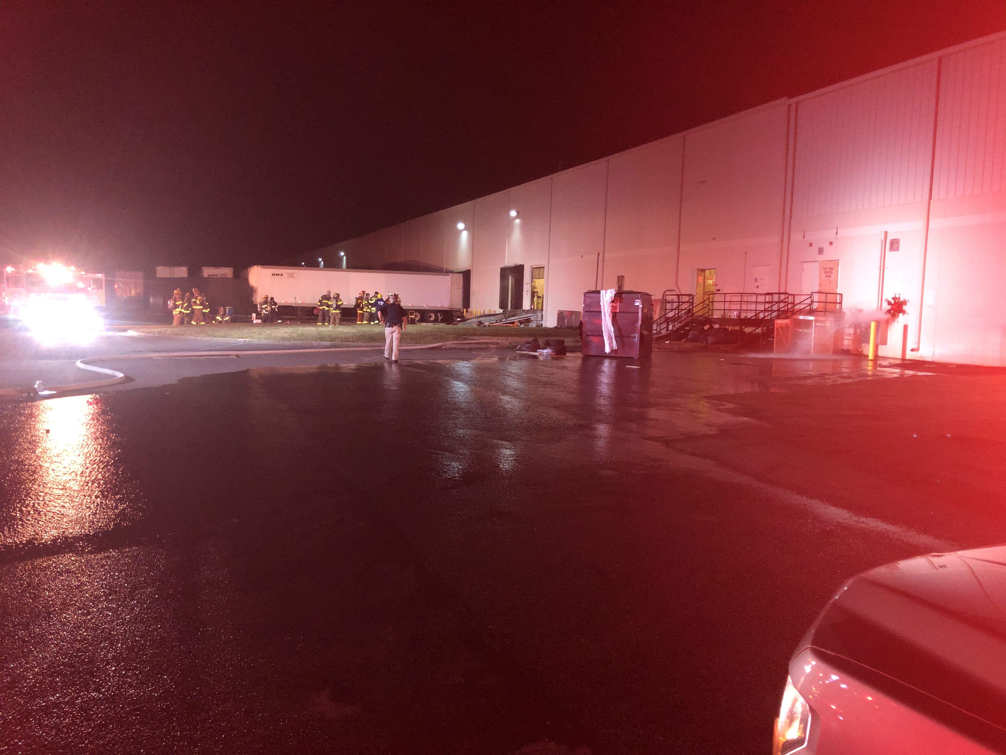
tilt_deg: -5.6
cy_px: 378
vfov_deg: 49.7
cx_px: 503
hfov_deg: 63.4
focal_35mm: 28
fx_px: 814
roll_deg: -2.1
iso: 320
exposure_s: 1/30
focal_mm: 3.99
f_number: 1.8
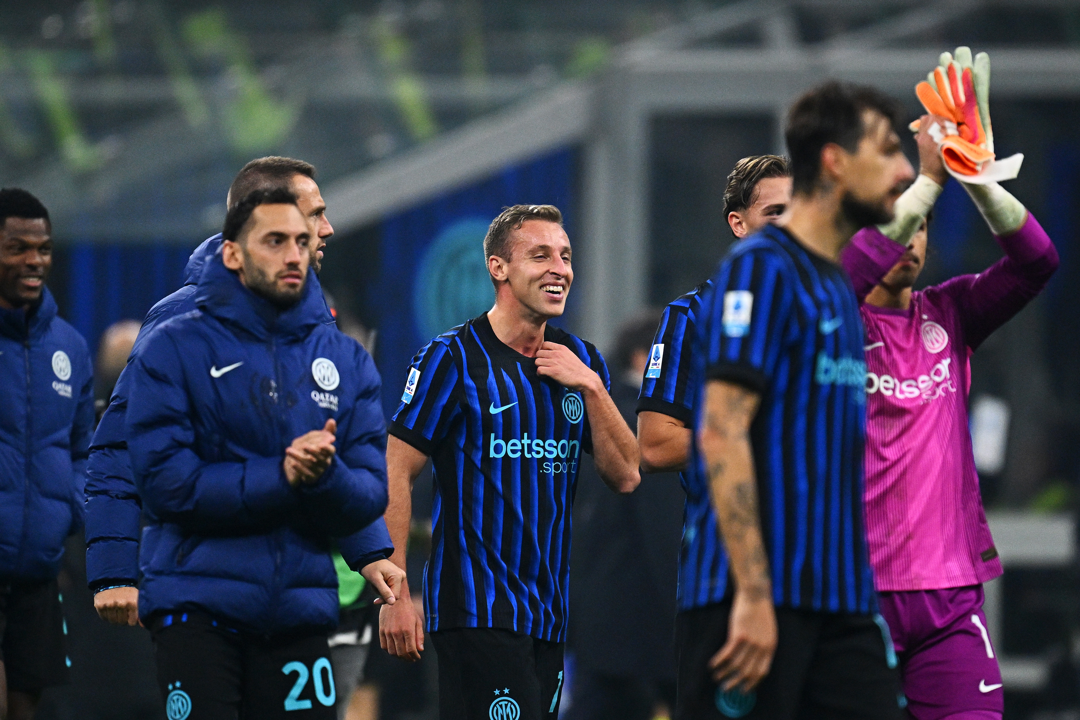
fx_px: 25192
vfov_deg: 1.6
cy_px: 360
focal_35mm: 840
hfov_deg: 2.5
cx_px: 540
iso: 3200
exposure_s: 1/1600
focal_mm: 560
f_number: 4
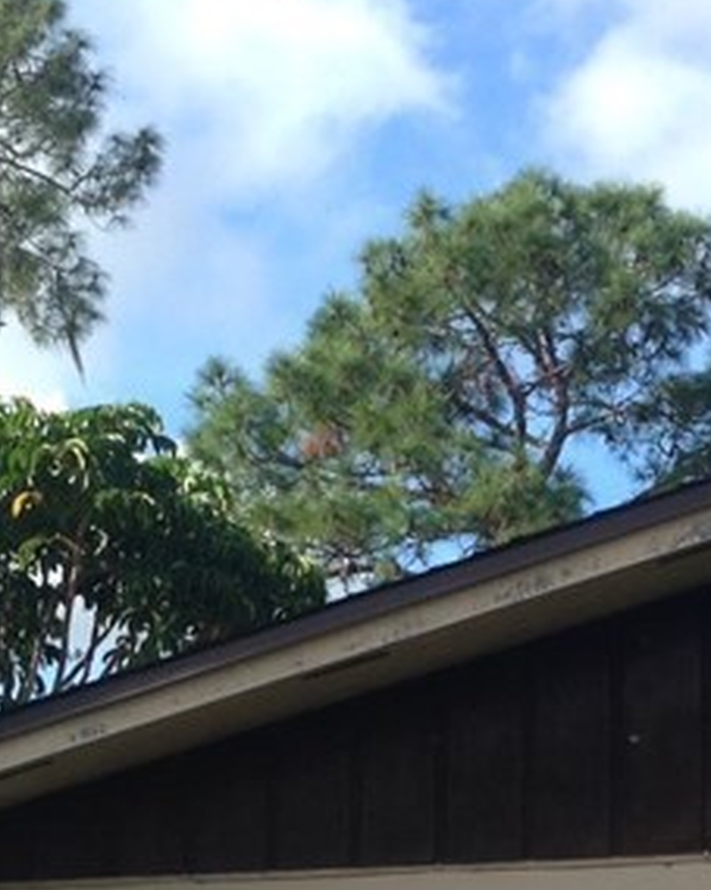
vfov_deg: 16.0
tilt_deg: +2.7
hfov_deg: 13.3
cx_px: 376
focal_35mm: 116
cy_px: 1056
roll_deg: -2.5
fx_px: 3053
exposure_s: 1/669
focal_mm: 4.12
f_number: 2.4
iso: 50
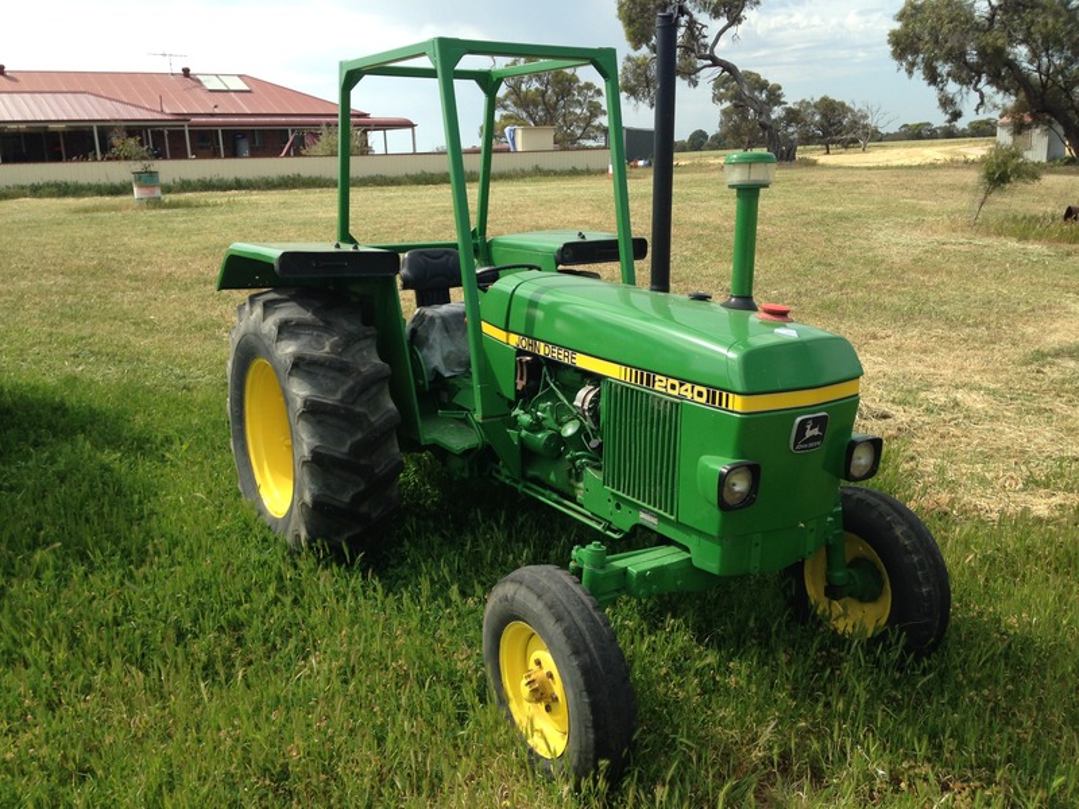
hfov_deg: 55.4
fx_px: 1029
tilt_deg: -13.8
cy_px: 404
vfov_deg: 42.9
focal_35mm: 33
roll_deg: +1.5
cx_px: 540
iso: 50
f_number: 2.4
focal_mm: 4.12
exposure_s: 1/874
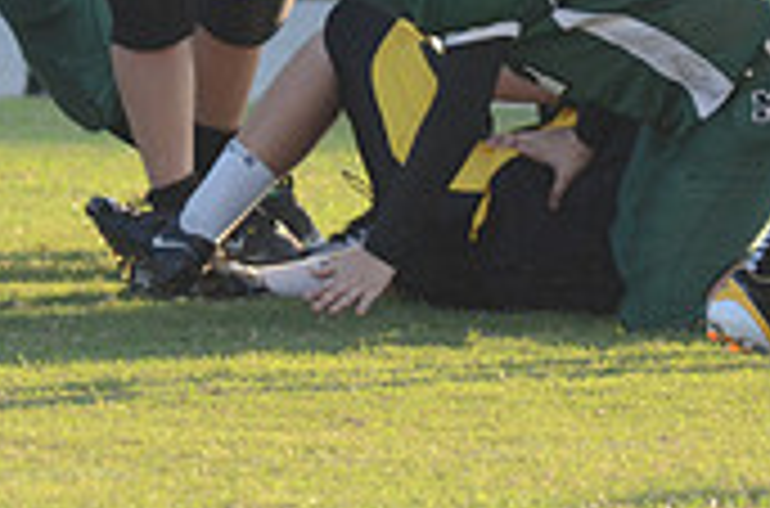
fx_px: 21671
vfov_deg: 1.3
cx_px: -140
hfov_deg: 2.0
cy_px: -198
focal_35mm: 1016
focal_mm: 200
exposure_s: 1/800
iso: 800
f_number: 5.6
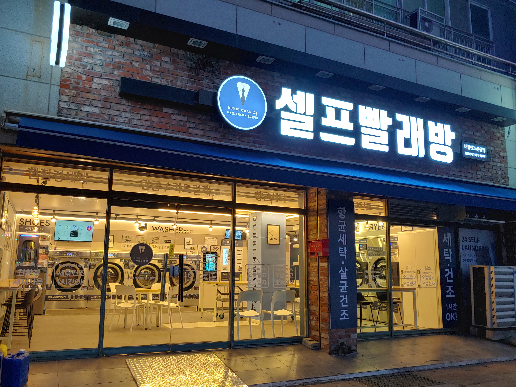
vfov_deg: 51.3
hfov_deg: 65.3
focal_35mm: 27
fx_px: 402
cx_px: 241
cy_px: 203
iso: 50
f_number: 1.5
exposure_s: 1/60
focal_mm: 4.23
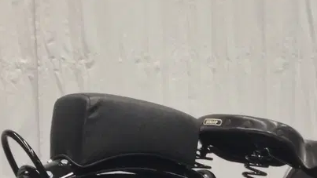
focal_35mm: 107
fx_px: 900
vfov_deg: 10.7
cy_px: 305
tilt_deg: -10.8
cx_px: 204
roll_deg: -1.8
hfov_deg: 19.9
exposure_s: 1/20
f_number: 2.4
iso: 160
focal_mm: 4.12
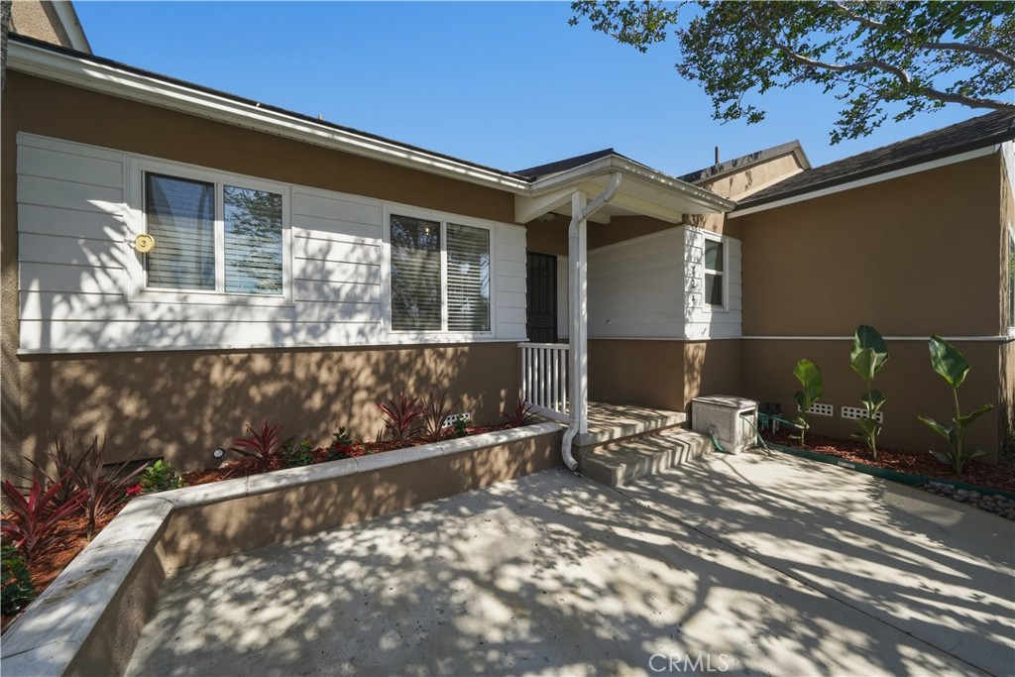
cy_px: 338
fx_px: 338
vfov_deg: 90.0
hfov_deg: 112.6
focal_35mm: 12
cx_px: 508
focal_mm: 12
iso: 250
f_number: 8
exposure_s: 1/320
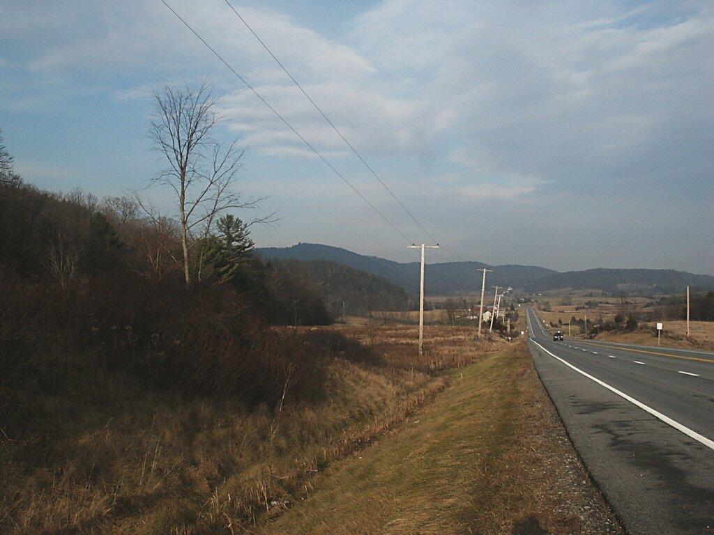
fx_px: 722
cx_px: 357
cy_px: 268
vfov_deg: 40.7
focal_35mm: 35
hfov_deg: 52.6
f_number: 6.7
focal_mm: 7.2
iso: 64
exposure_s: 1/350
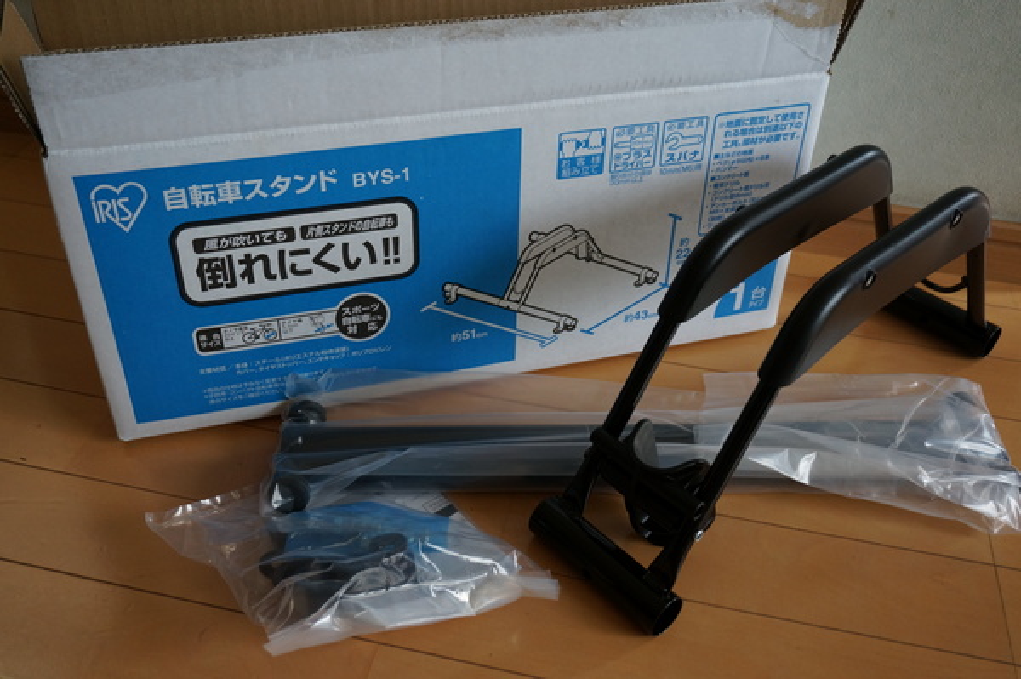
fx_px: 978
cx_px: 510
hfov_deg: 55.1
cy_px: 340
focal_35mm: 34
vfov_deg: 38.3
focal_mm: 23
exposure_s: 1/60
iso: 640
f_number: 4
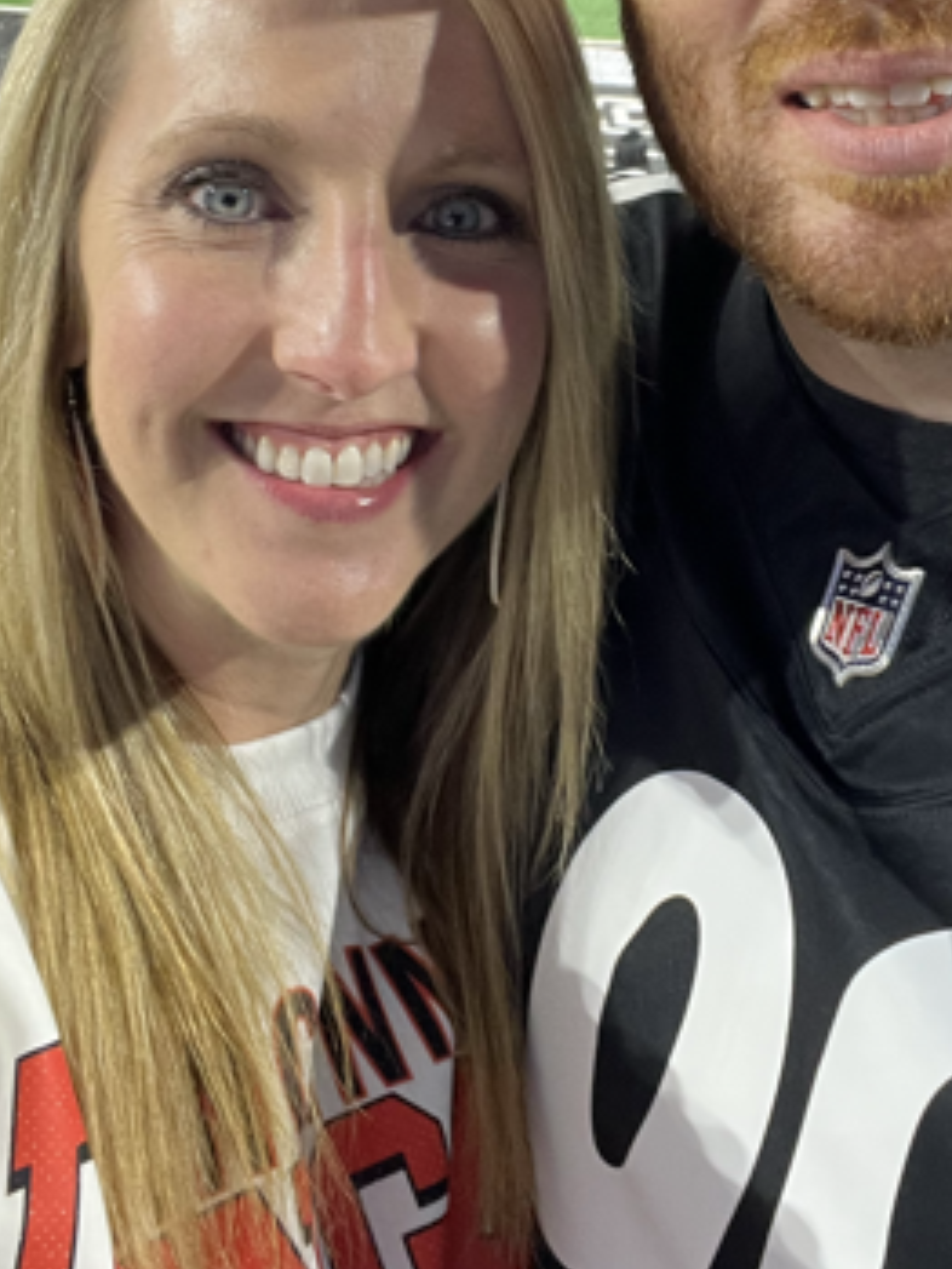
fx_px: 2016
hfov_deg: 26.3
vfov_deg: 34.2
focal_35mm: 55
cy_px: 327
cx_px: 679
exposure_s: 1/49
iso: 125
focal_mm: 2.71
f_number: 2.2
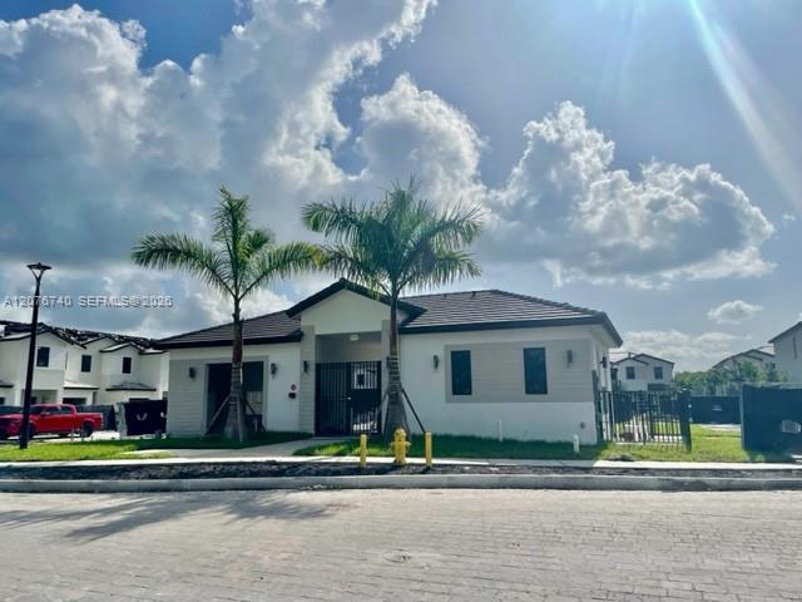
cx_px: 401
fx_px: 602
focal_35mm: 26
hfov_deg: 67.3
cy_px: 301
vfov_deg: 53.1
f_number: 1.6
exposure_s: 1/13333
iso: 32
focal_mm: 4.2
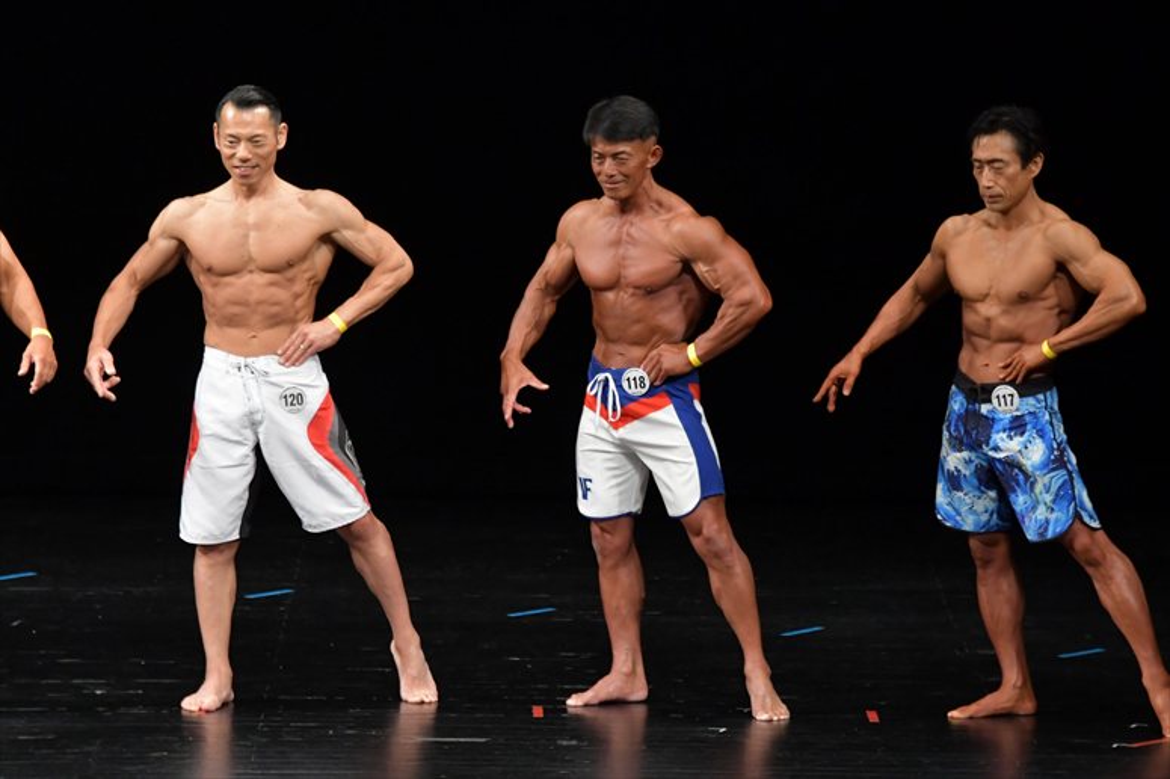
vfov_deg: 5.1
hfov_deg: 7.6
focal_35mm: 270
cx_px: 585
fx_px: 8771
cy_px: 390
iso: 3200
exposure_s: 1/400
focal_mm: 180
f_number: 5.6
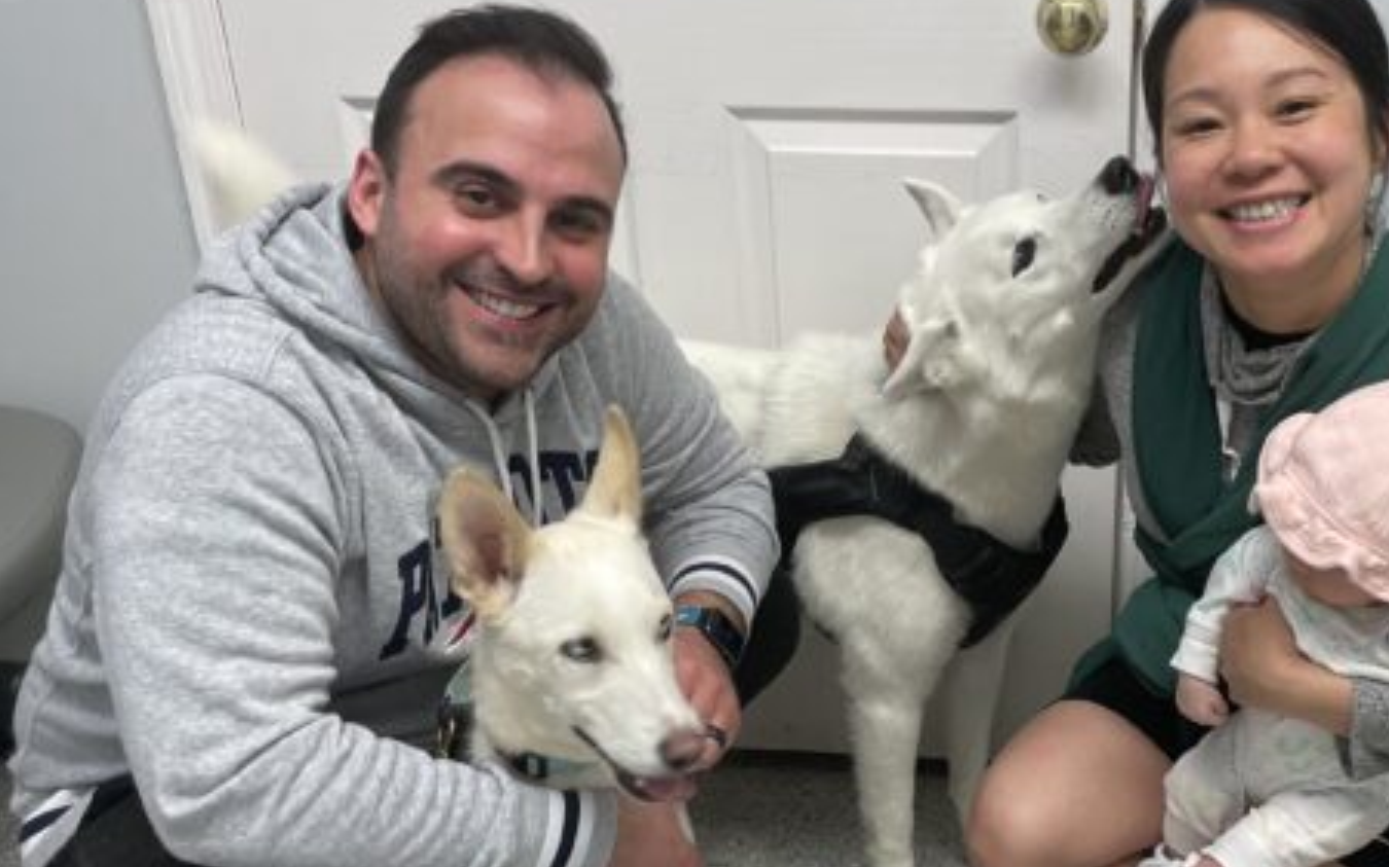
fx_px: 1779
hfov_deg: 41.9
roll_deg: +0.5
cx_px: 963
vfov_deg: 27.2
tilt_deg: -27.6
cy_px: 595
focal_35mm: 47
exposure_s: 1/120
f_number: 1.6
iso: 125
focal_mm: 4.2
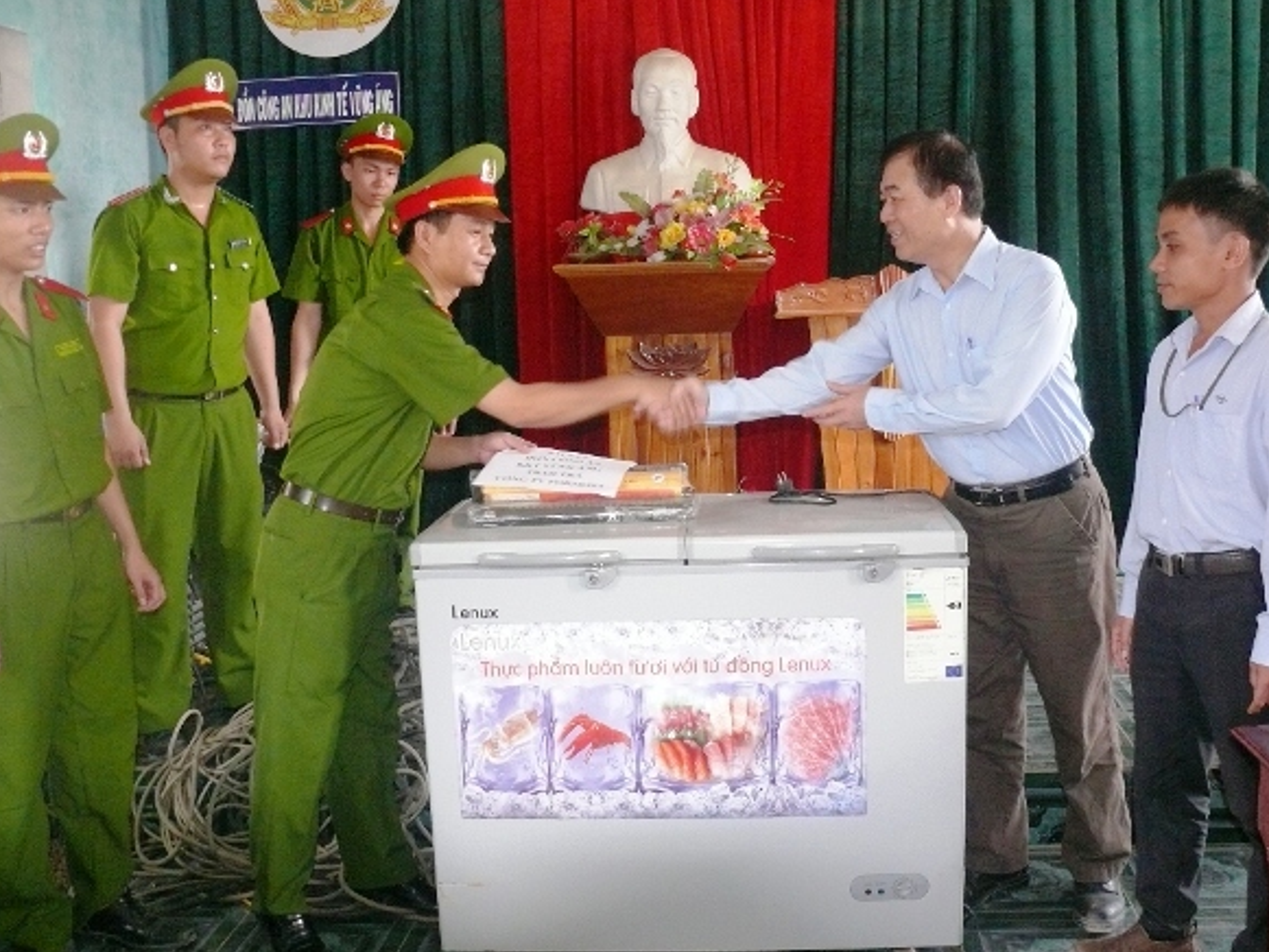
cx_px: 655
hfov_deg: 50.1
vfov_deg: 38.7
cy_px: 486
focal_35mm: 37
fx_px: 1357
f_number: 2.8
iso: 400
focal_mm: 7.4
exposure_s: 1/60
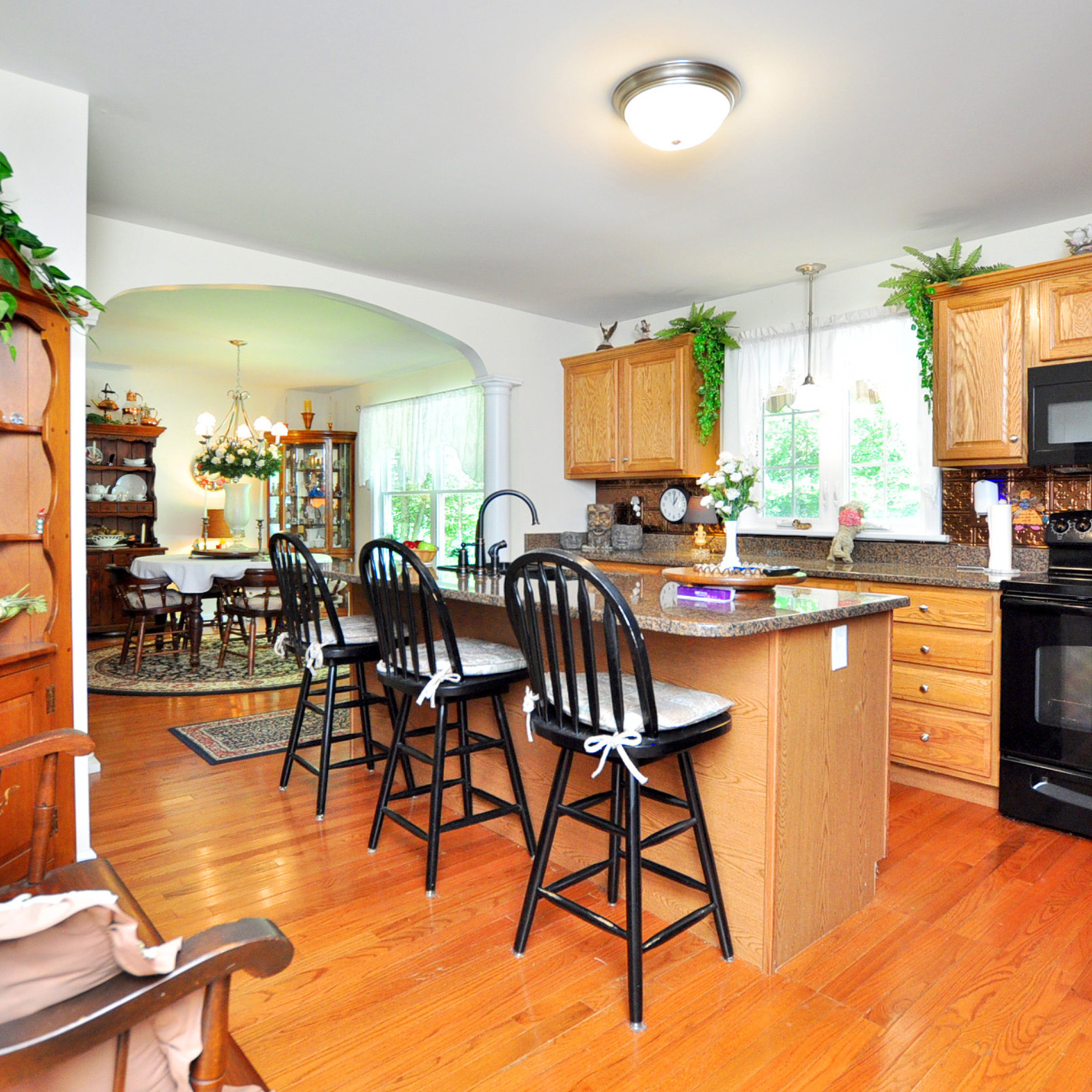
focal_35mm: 20
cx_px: 529
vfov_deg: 74.8
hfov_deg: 74.8
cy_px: 554
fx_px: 714
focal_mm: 10
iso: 800
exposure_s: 1/60
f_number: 4
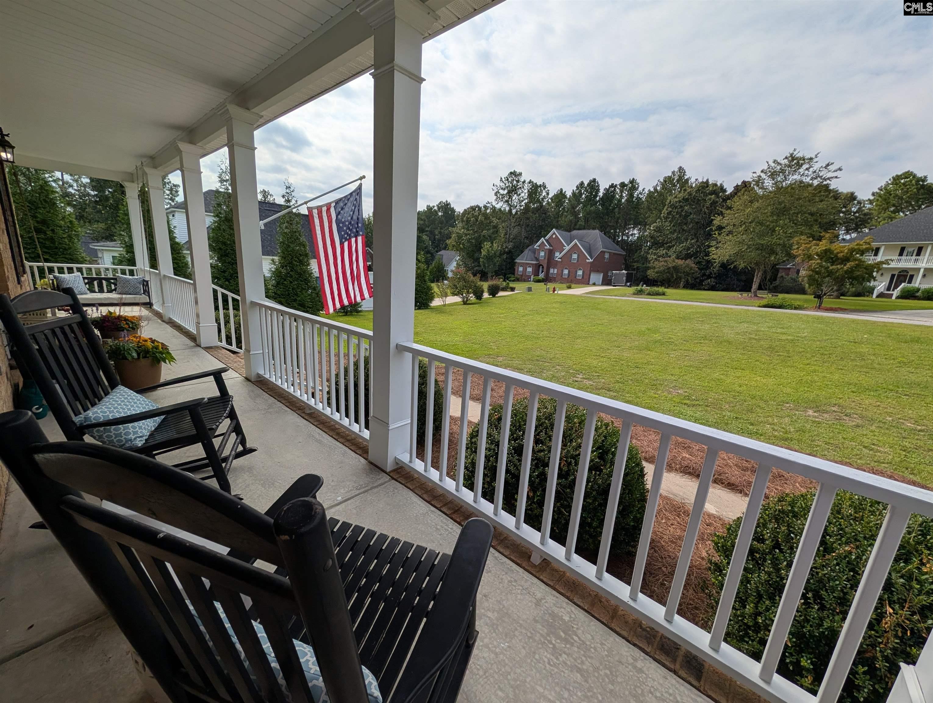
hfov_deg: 110.5
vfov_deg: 94.6
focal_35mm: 12
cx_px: 466
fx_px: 324
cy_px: 352
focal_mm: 2.02
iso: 41
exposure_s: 1/3663
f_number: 1.7
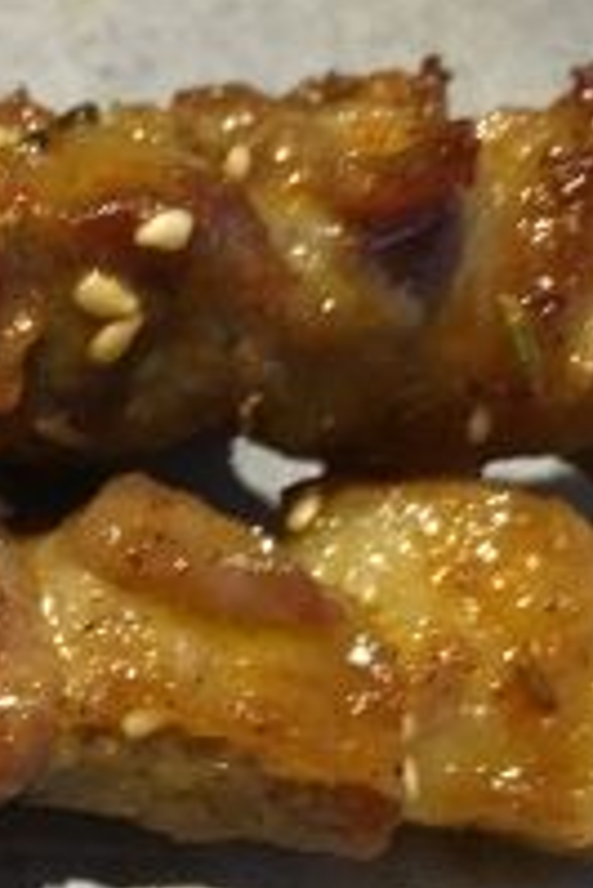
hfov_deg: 12.7
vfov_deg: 18.8
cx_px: -31
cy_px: 855
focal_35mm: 106
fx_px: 2614
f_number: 2.2
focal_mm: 4.15
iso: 125
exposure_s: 1/33
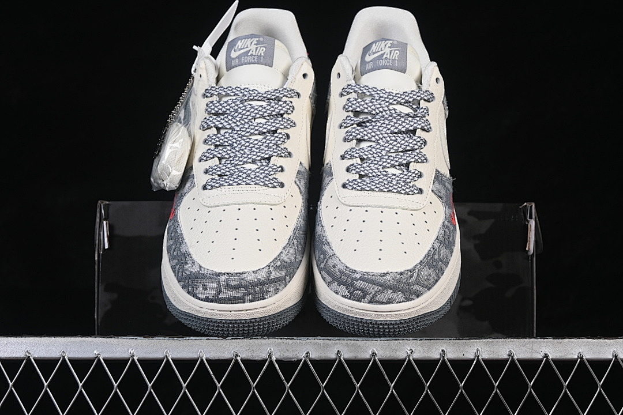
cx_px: 312
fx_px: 1298
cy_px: 208
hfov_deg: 27.0
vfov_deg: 18.2
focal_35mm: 75
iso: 160
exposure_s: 1/80
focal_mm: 50
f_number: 8
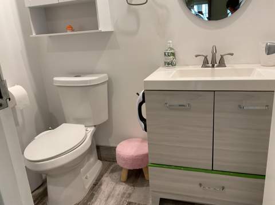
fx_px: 230
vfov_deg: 48.2
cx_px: 138
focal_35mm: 29
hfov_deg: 61.7
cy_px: 102
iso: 64
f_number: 1.8
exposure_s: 1/60
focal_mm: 3
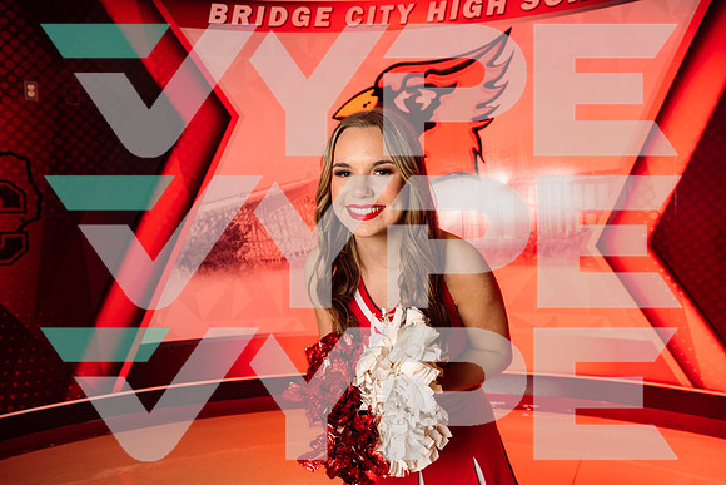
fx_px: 565
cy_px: 242
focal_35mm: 28
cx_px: 363
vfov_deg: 46.4
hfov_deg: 65.5
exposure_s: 1/250
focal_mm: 28
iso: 200
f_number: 6.3
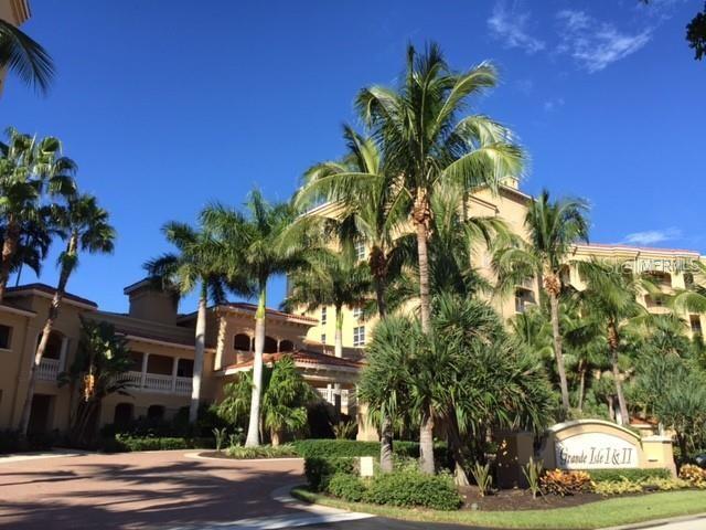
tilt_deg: +18.7
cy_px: 265
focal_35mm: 29
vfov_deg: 48.2
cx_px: 353
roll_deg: -1.5
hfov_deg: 61.7
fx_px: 591
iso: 32
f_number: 2.2
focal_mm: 4.15
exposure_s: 1/1236
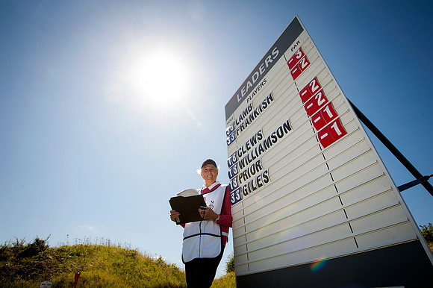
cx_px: 216
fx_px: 216
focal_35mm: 18
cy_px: 144
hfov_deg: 90.0
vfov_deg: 67.3
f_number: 10
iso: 200
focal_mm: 18
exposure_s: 1/200
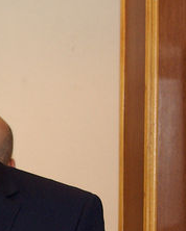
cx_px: -129
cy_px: 246
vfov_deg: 8.8
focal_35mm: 217
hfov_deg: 7.0
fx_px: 1491
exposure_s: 1/50
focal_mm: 38
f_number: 5.6
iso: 500
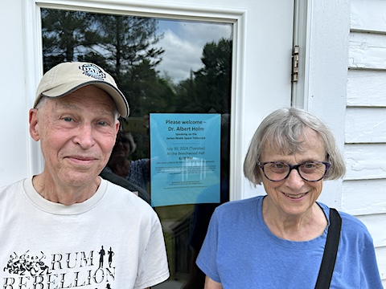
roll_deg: +0.2
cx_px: 193
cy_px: 144
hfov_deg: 67.3
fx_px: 290
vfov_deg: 53.1
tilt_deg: -5.0
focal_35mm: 26
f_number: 1.5
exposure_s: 1/786
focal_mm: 5.7
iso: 50
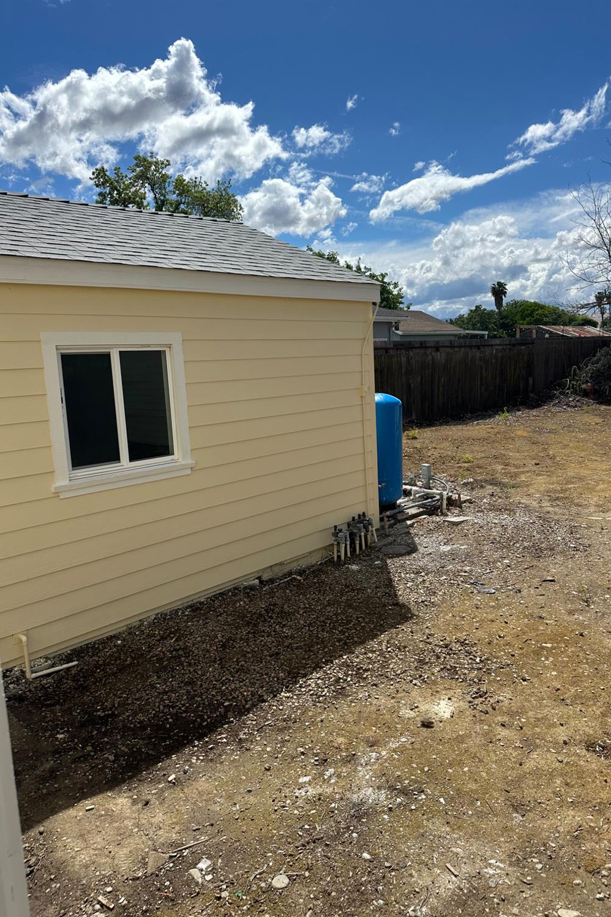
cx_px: 333
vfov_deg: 71.5
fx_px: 637
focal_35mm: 25
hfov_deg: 51.2
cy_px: 458
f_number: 1.78
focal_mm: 6.86
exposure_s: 1/9709
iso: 80
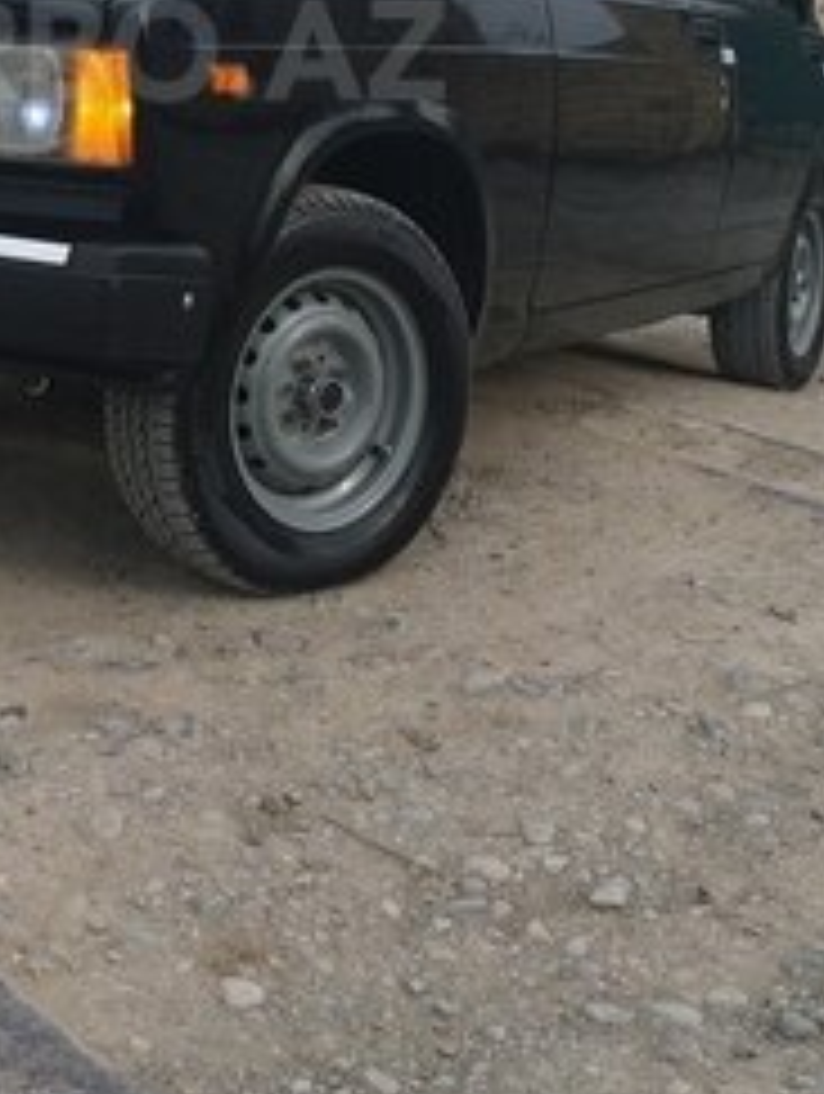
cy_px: 50
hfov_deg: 25.9
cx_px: 99
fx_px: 1741
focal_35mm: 55
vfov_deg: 32.6
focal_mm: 3.7
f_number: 1.9
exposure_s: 1/533
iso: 40
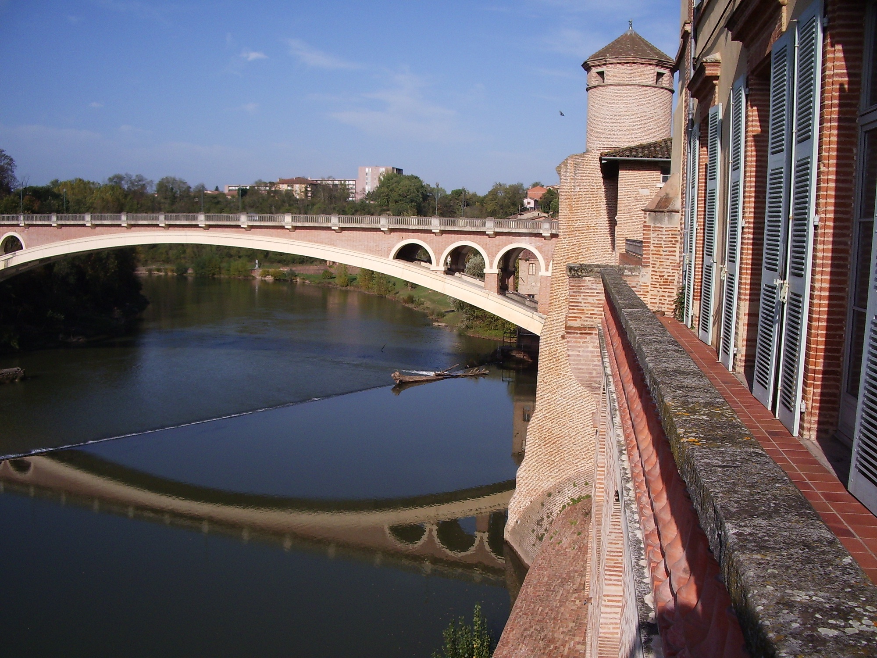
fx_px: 887
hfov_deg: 52.6
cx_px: 438
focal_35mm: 35
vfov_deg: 40.7
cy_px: 329
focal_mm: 5.8
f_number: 4.3
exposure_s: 1/1000
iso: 80
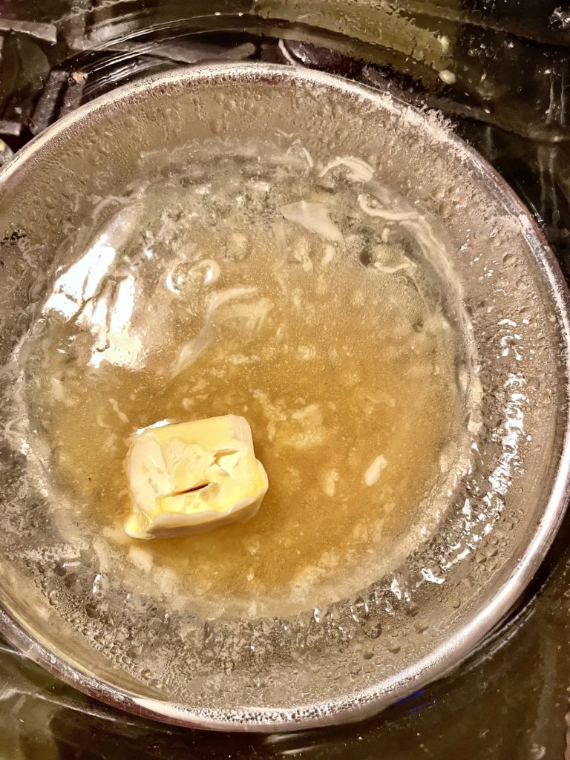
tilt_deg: -78.1
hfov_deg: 53.1
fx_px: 571
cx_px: 285
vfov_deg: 67.3
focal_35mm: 26
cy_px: 380
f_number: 1.6
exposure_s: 1/60
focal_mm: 4.2
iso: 200
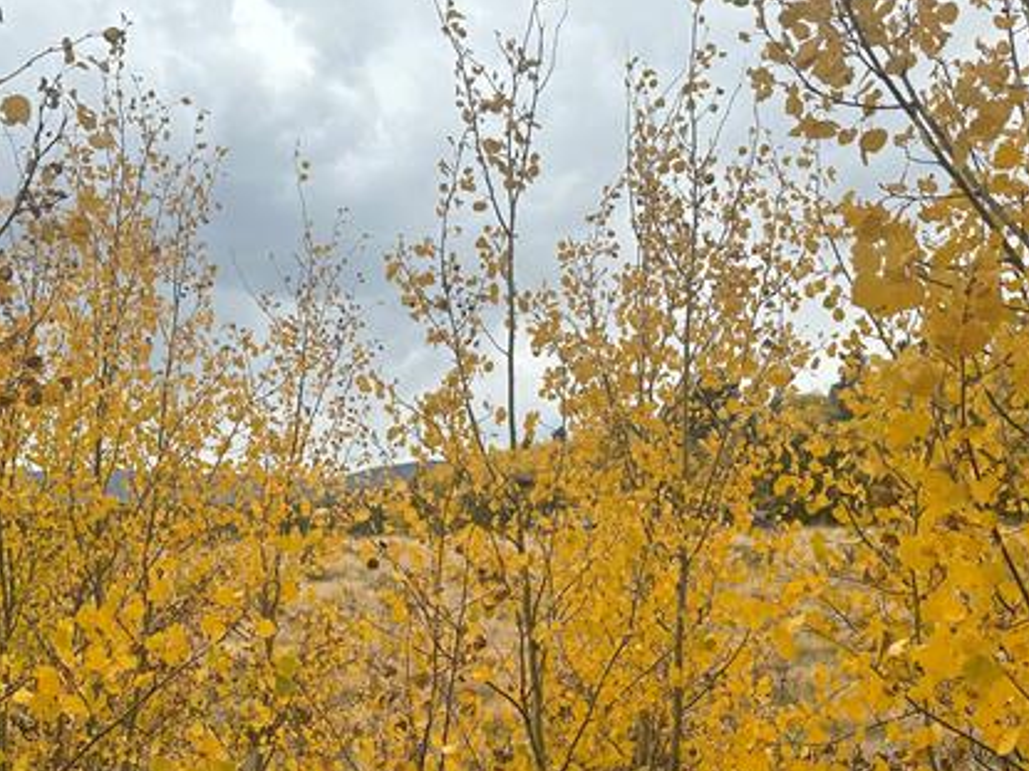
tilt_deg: -1.8
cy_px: 542
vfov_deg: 38.0
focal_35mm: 37
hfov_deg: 49.7
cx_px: 394
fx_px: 1100
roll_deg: -0.9
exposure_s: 1/3472
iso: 80
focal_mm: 6.86
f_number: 1.78
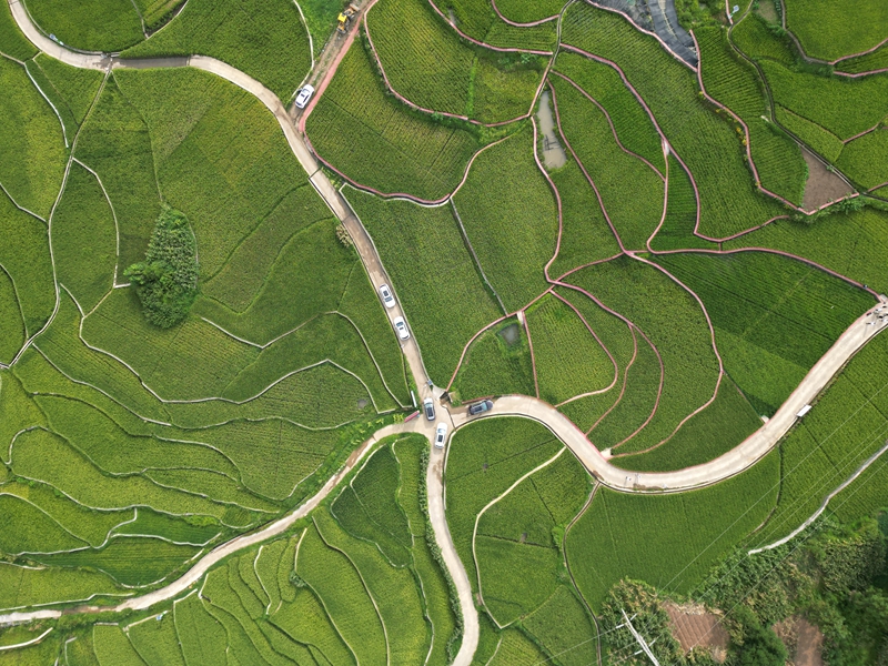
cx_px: 444
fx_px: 616
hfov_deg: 71.6
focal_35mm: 24
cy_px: 333
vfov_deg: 56.8
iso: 100
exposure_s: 1/725
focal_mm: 6.72
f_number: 1.7
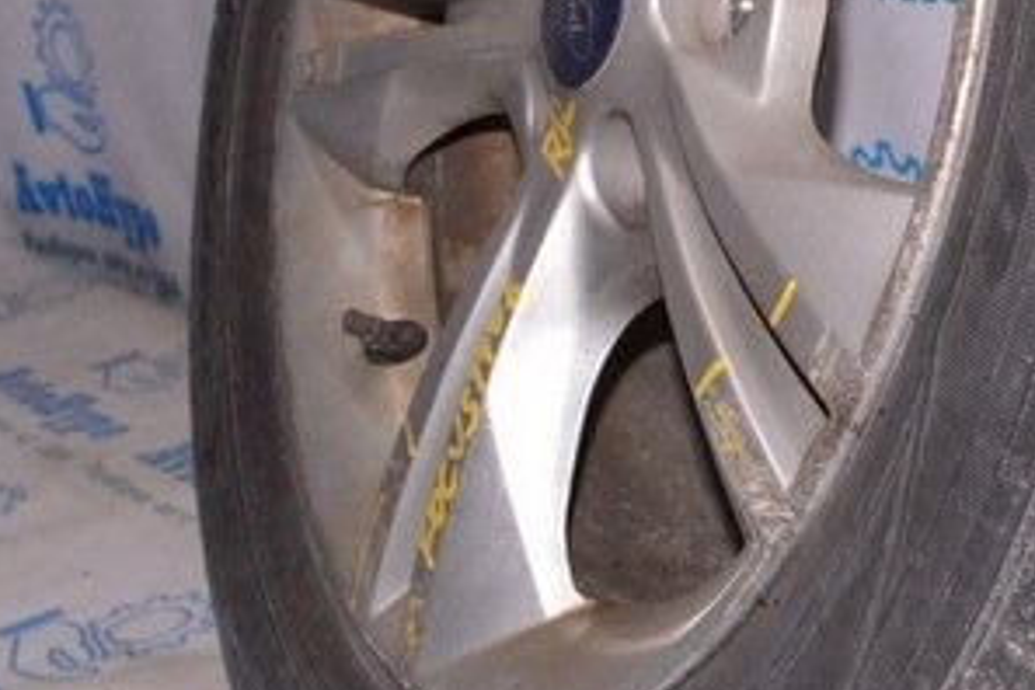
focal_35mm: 93
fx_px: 2674
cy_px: 85
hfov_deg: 21.0
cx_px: 1077
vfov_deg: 14.6
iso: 1600
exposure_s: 1/200
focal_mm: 18
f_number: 8
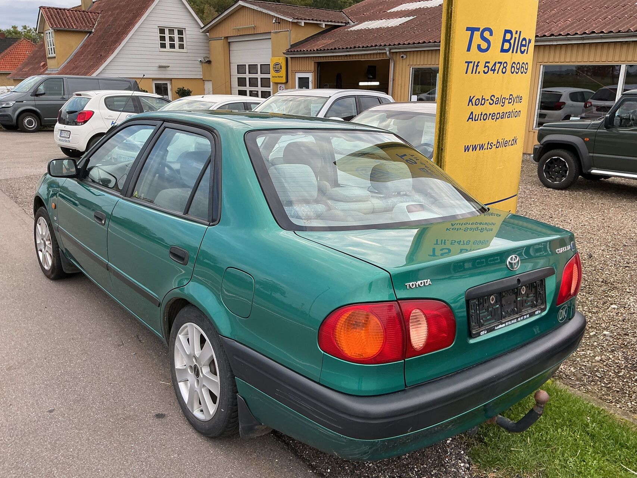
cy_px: 239
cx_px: 318
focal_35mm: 29
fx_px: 534
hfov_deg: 61.7
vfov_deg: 48.2
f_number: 1.8
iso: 16
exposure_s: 1/120
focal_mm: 3
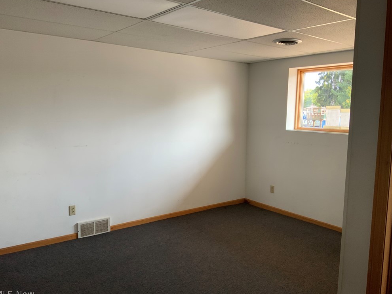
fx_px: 340
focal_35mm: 30
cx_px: 196
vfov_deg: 46.8
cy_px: 149
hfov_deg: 60.0
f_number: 1.8
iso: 50
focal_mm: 3
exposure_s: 1/122
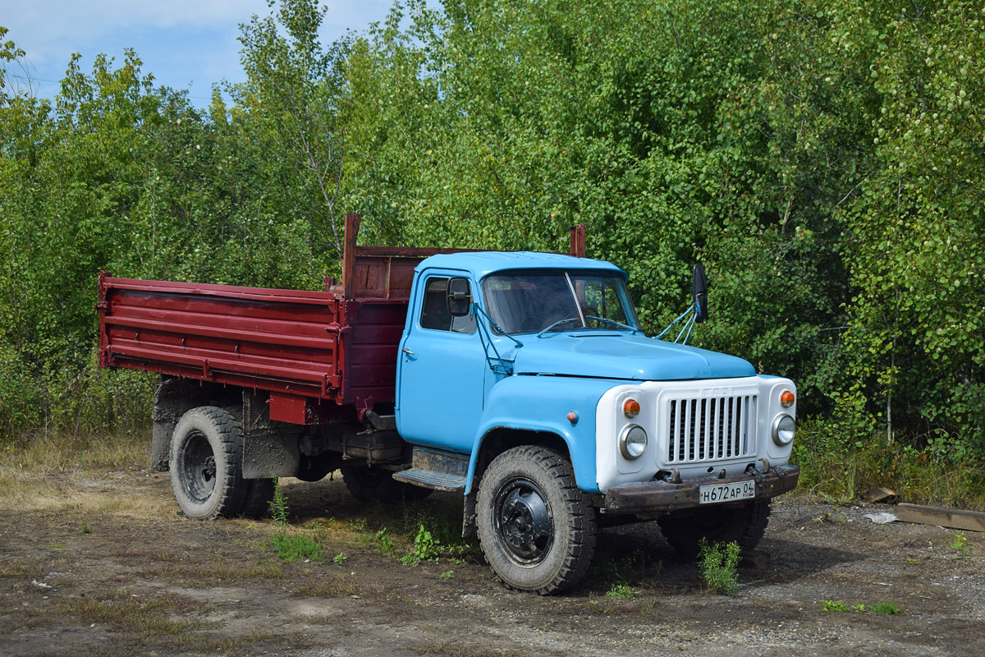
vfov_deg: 25.1
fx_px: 1477
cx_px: 492
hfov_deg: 36.9
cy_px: 328
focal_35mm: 54
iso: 200
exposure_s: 1/1000
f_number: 6.3
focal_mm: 36
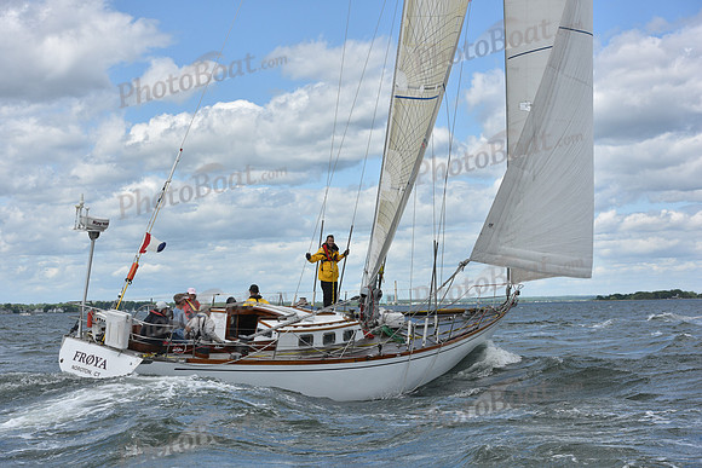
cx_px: 351
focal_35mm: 70
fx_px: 1365
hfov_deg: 28.8
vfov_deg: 19.5
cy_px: 234
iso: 320
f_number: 7.1
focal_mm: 70
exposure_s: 1/1250
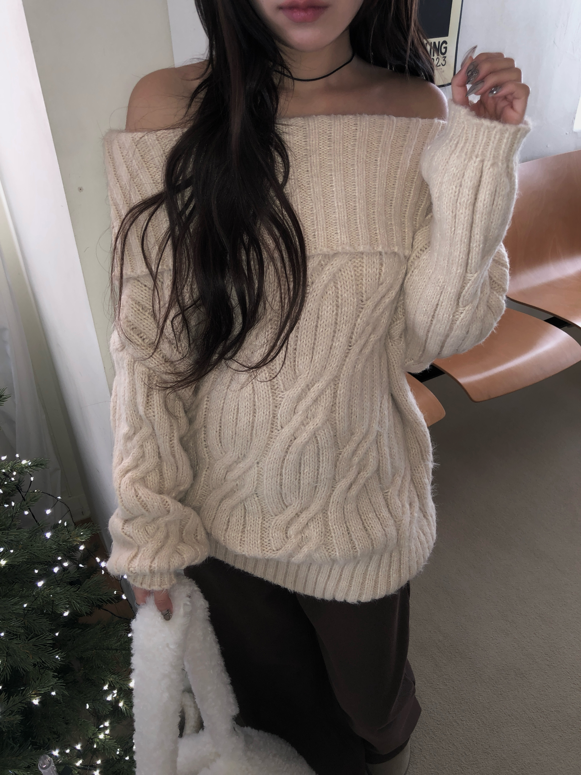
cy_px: 388
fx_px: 627
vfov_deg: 63.4
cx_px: 290
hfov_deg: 49.7
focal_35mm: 28
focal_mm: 4
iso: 40
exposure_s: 1/21
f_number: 1.8
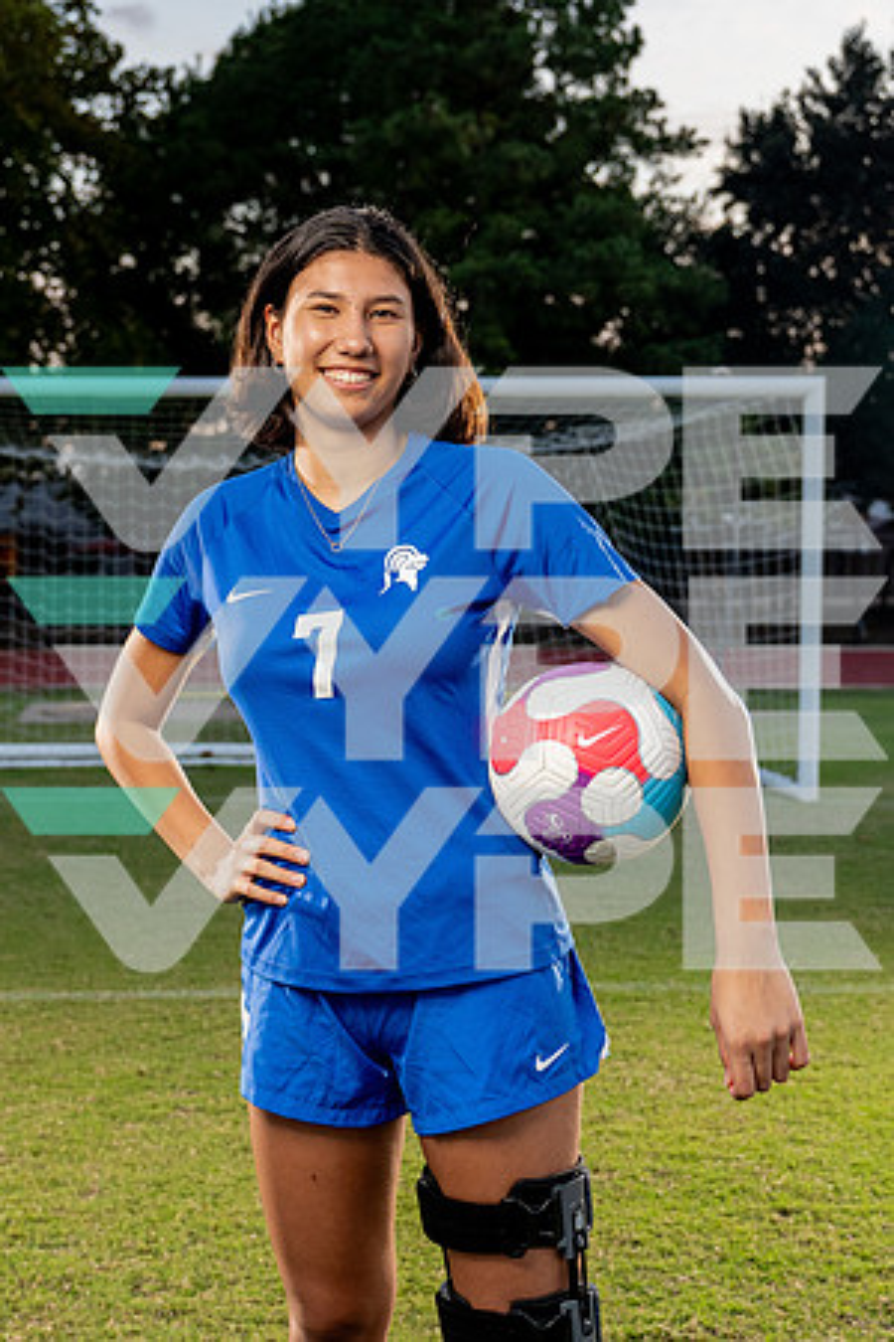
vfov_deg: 36.6
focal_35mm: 54
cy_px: 668
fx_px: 2026
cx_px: 222
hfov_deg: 24.6
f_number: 4
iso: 800
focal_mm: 36
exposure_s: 1/250
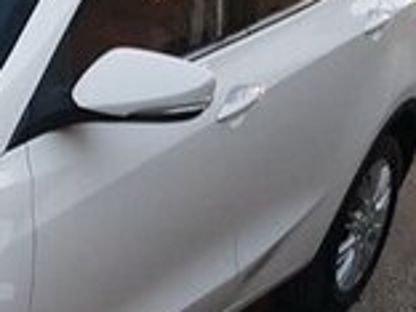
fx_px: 1322
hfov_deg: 16.0
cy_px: 260
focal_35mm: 110
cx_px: -259
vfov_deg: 13.4
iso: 250
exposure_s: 1/25
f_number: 1.7
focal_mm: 4.2
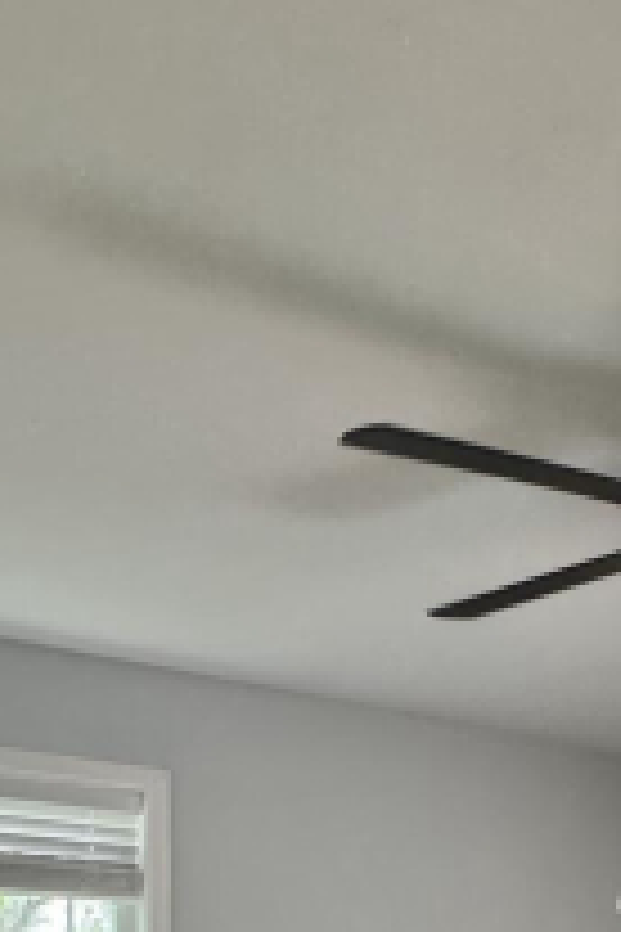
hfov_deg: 26.8
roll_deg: -1.4
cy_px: 1092
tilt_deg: -3.3
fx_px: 1216
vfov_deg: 34.4
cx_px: 644
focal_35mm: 47
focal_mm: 2.22
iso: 320
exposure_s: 1/120
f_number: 2.2
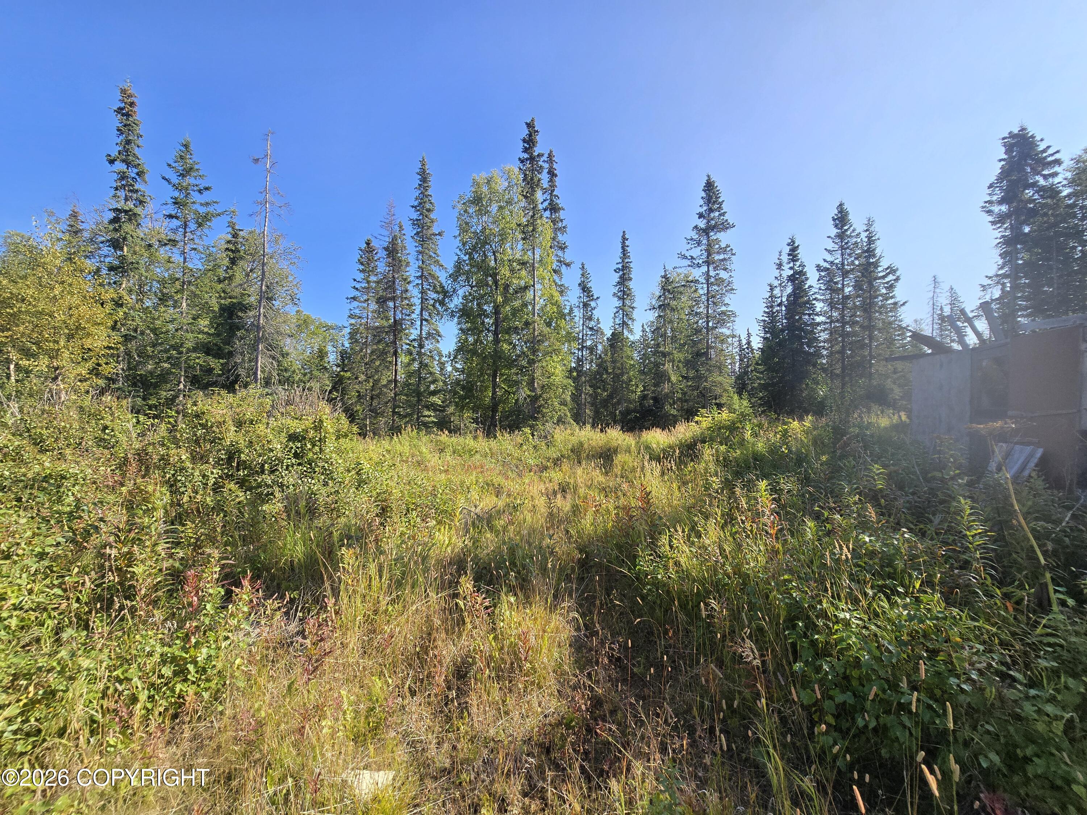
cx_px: 544
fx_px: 408
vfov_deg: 89.9
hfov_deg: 106.2
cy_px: 408
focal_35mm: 13
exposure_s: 1/1262
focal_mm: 2.2
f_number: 2.2
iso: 50
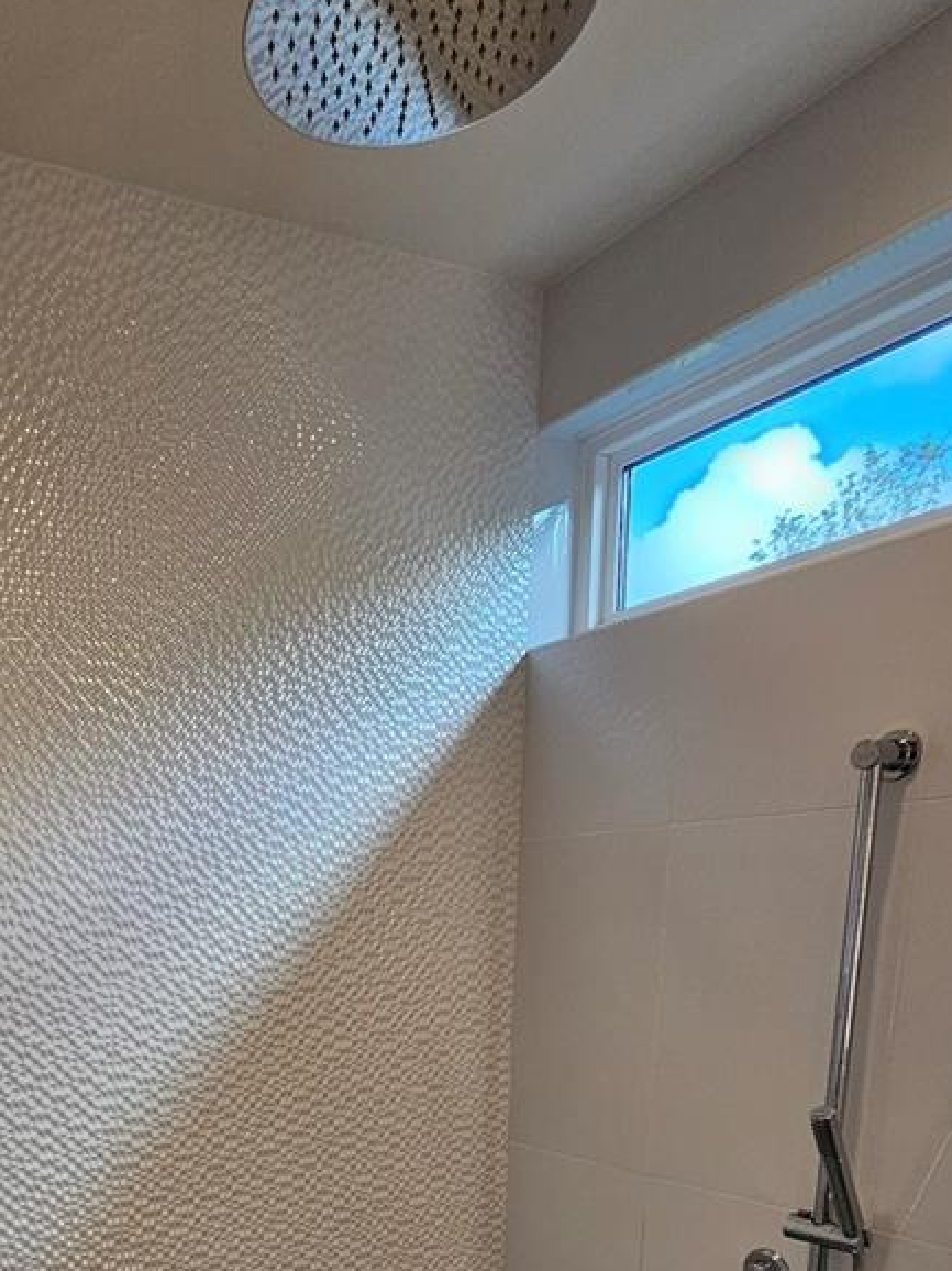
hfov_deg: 47.4
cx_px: 143
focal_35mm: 27
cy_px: 1187
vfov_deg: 55.0
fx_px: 991
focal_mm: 2.2
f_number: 2.2
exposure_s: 1/120
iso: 80
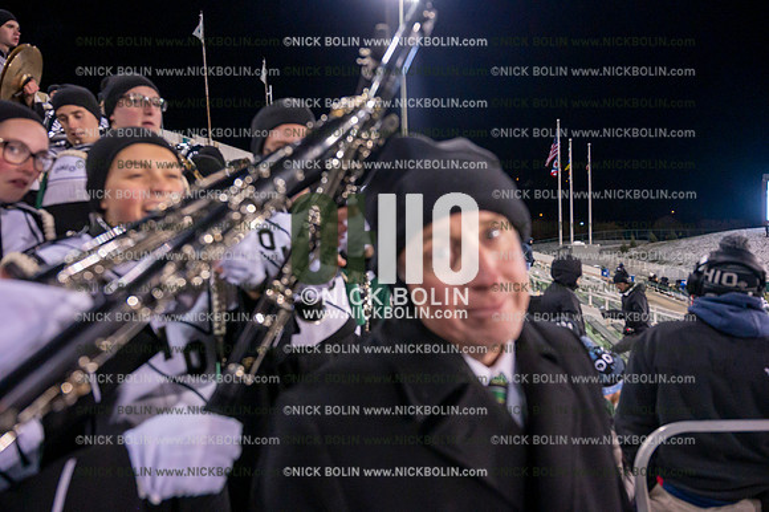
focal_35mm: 24
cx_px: 384
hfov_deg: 73.8
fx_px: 512
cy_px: 256
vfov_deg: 53.1
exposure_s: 1/640
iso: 5000
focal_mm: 24
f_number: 4.5
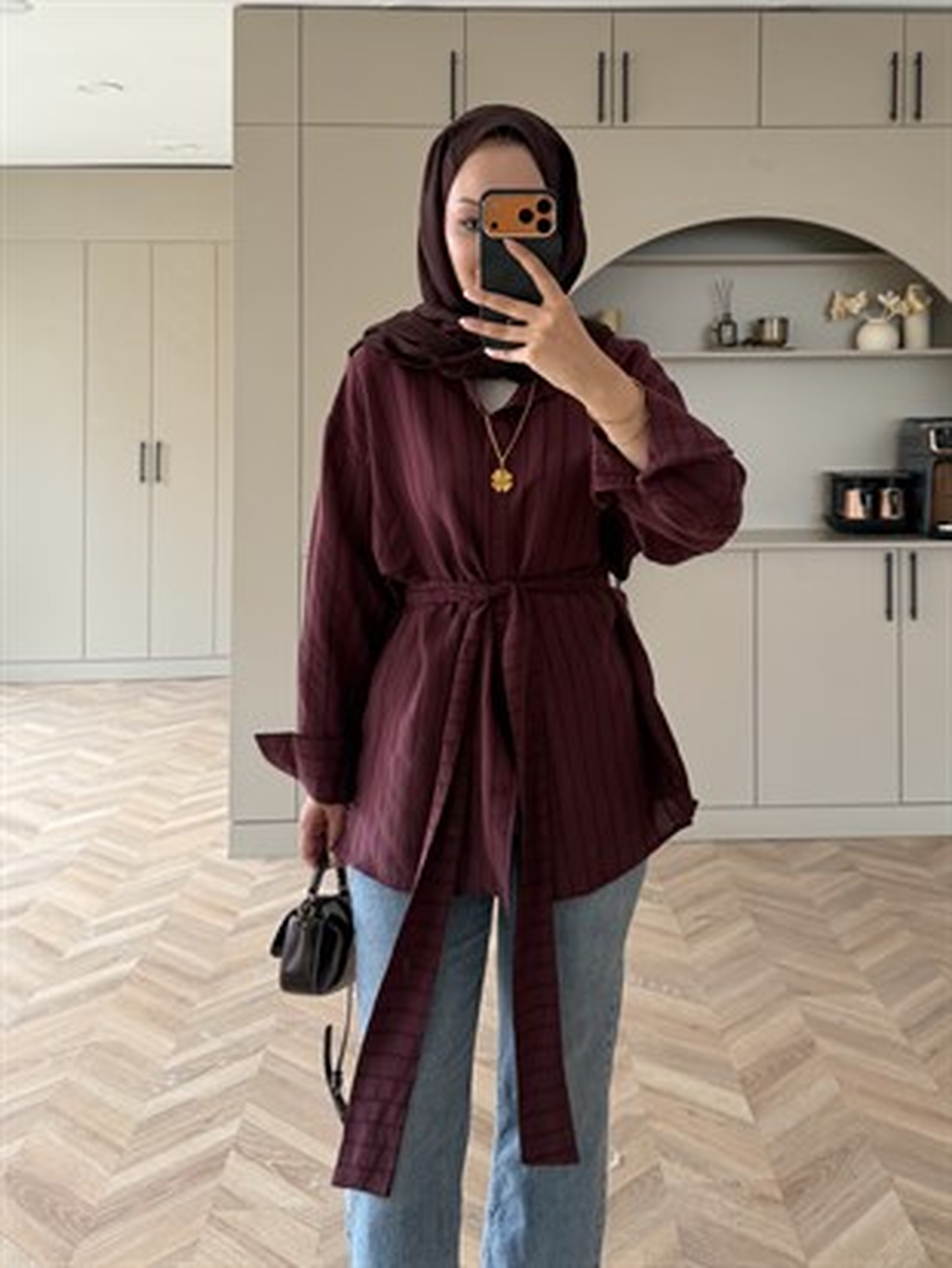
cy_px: 634
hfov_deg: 56.8
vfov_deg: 71.6
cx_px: 476
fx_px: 880
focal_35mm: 24
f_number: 1.78
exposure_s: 1/121
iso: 125
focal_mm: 6.76
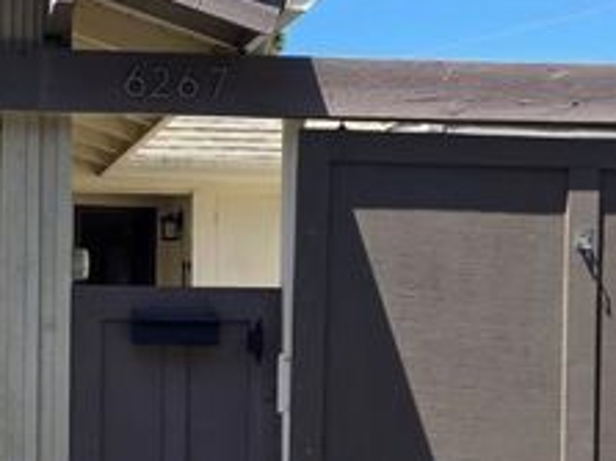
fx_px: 1174
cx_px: 39
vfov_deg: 22.2
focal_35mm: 66
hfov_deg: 28.1
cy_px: 279
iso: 25
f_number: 1.8
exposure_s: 1/873
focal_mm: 5.4
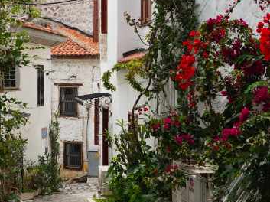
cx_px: 44
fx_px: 631
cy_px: 80
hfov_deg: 23.7
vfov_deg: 18.2
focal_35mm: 81
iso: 100
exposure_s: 1/80
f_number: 11
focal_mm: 22
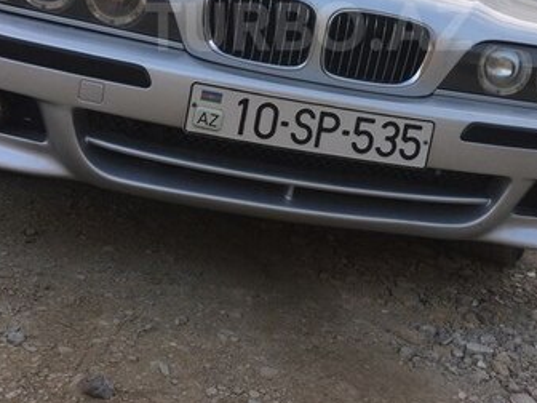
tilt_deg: -5.4
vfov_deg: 24.8
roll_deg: -10.9
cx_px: 308
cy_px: 26
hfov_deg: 33.7
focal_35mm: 57
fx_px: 884
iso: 32
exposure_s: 1/304
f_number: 2.2
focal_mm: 4.15
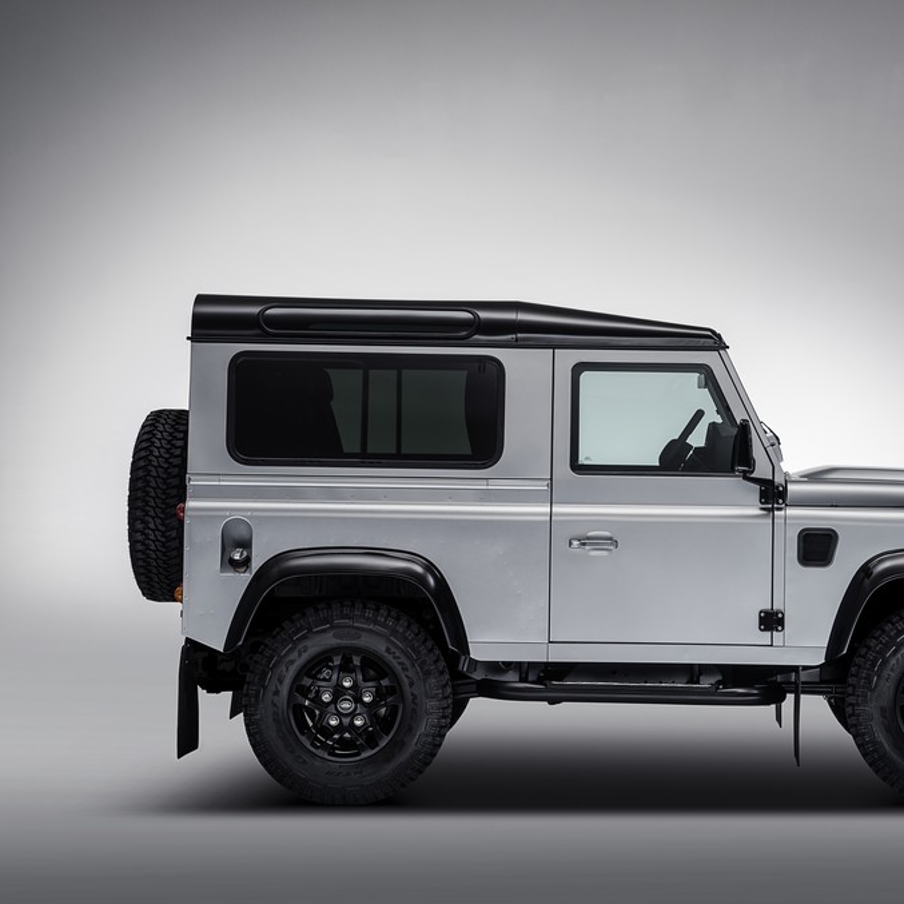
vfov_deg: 19.3
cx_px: 622
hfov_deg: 19.2
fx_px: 2659
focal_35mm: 90
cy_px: 452
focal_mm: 70
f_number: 8
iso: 100
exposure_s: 5
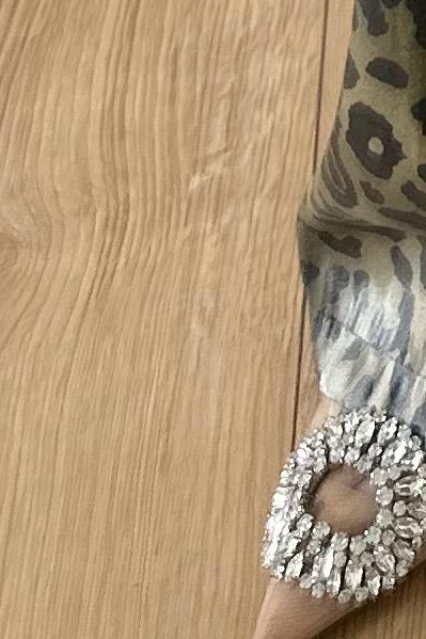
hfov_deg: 7.4
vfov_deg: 9.2
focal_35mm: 168
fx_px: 2983
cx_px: 1172
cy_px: -1416
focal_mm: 6.86
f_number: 1.78
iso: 64
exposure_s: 1/128
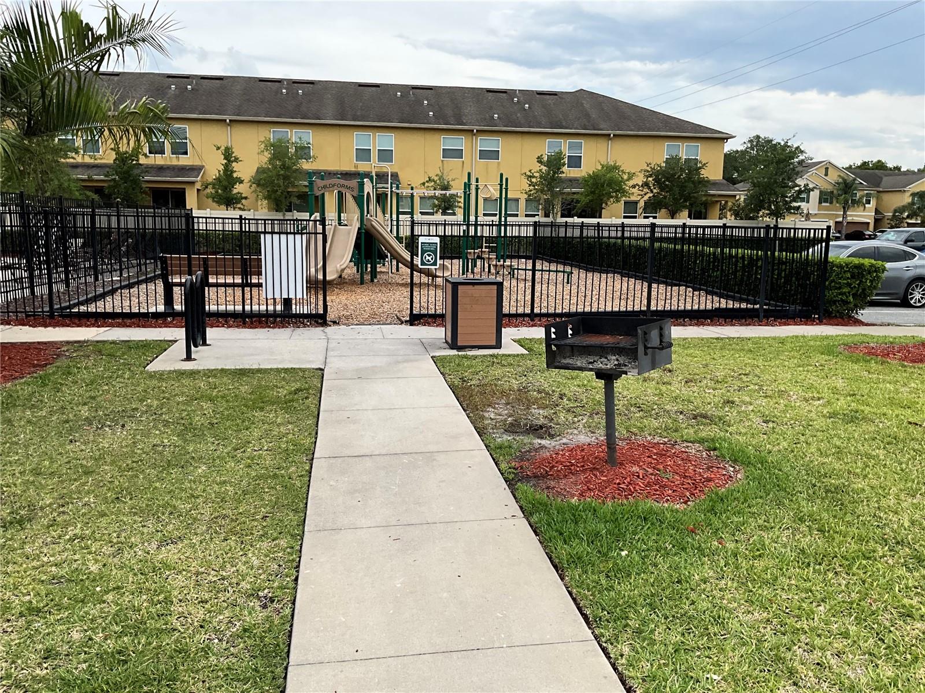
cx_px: 462
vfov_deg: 48.2
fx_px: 775
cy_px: 346
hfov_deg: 61.7
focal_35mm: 29
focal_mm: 3
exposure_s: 1/1098
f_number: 1.8
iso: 25
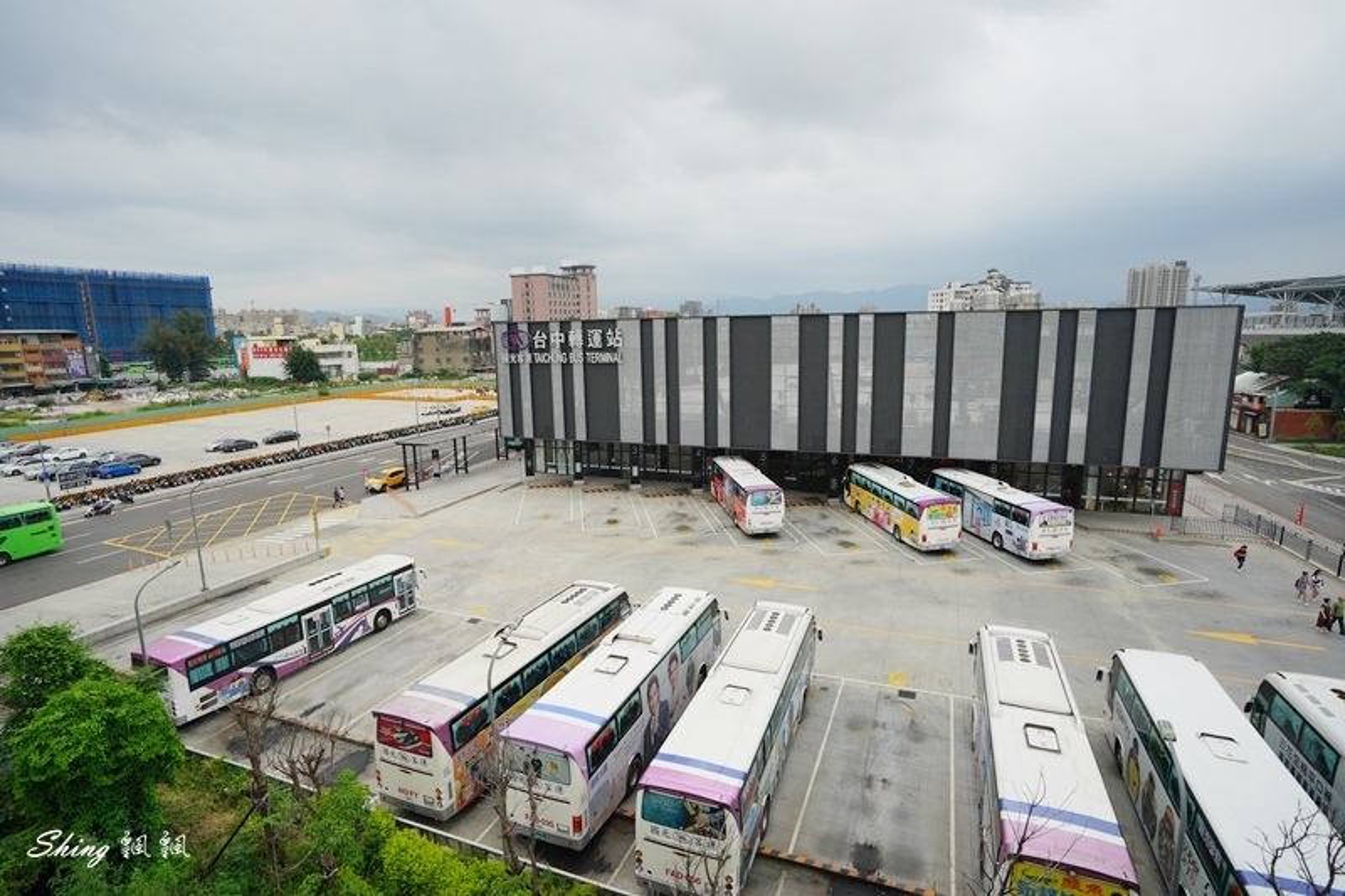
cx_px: 672
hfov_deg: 93.3
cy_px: 448
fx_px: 635
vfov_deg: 70.4
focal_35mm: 17
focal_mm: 17
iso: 1000
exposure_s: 1/2000
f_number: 5.6
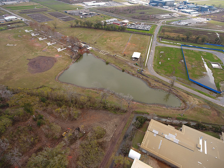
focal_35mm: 20
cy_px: 84
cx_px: 112
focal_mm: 3.61
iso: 100
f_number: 2.8
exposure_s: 1/327
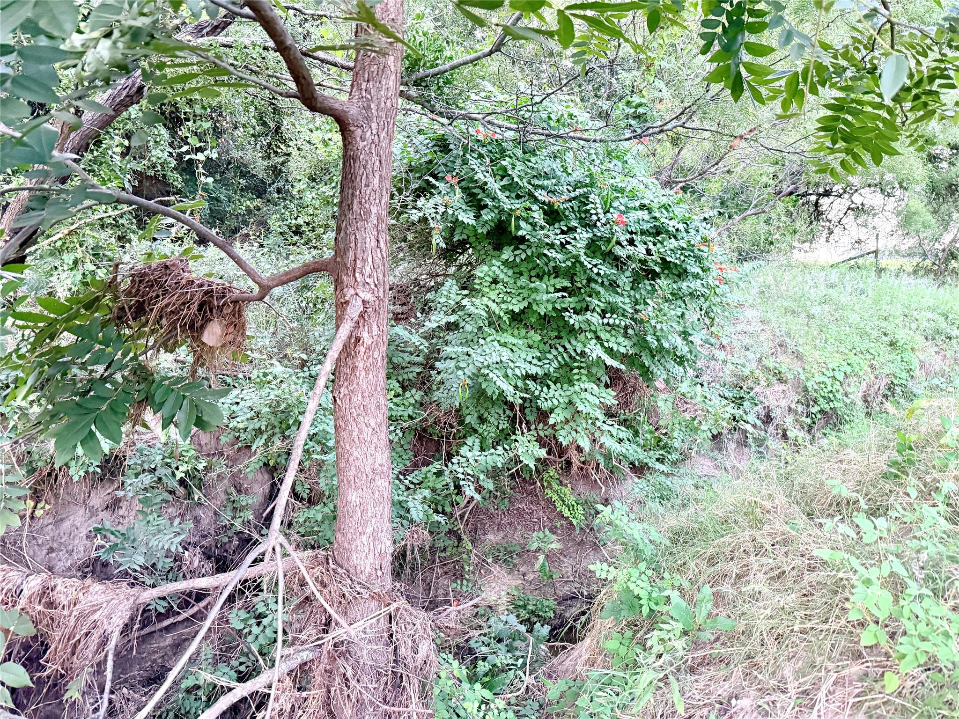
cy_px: 360
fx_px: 665
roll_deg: -2.5
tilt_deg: -3.9
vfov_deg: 56.8
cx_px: 480
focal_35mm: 24
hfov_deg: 71.6
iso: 800
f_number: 1.78
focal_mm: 6.76
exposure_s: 1/60
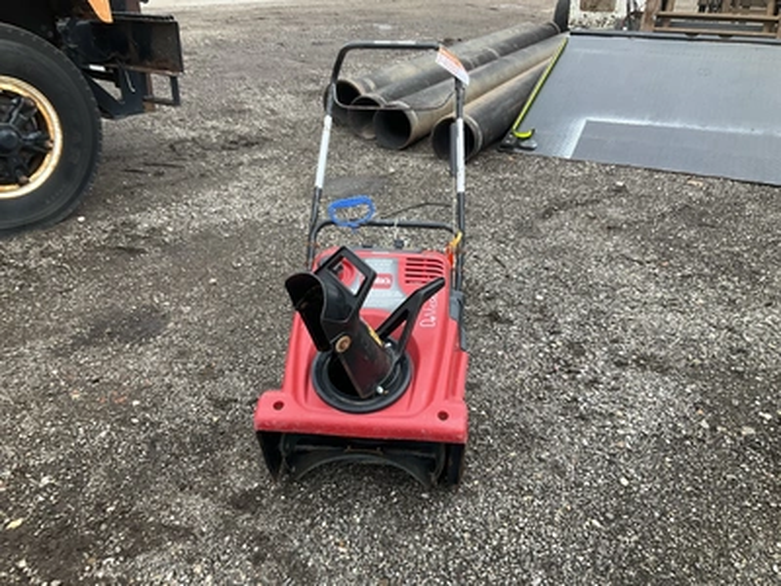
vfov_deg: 48.2
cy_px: 293
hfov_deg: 61.7
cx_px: 390
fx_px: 654
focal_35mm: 29
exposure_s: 1/122
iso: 32
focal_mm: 3
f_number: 1.8
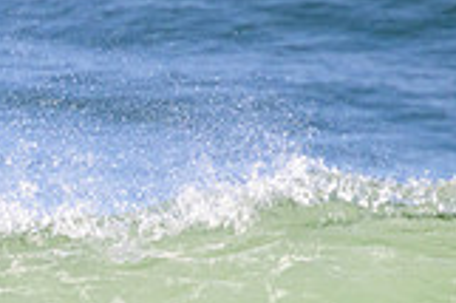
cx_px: -96
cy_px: 421
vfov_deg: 0.5
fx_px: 36556
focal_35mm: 2889
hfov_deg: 0.7
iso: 1400
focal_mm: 800
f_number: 11
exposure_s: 1/2000
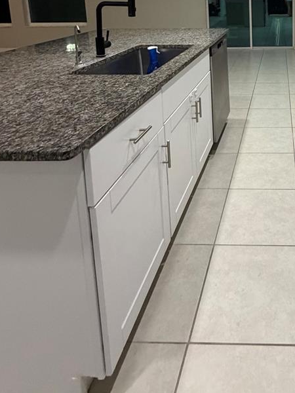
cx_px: 275
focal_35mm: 28
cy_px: 33
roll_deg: -0.2
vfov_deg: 54.5
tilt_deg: -10.0
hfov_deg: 44.5
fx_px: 318
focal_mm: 2.22
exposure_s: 1/60
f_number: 2.2
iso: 400
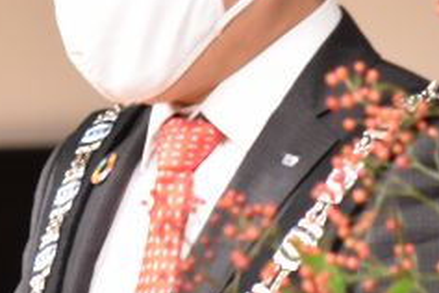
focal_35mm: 1365
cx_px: 76
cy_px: 65
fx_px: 16644
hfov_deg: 1.5
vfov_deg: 1.0
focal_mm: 300
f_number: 6.3
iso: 1250
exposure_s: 1/25
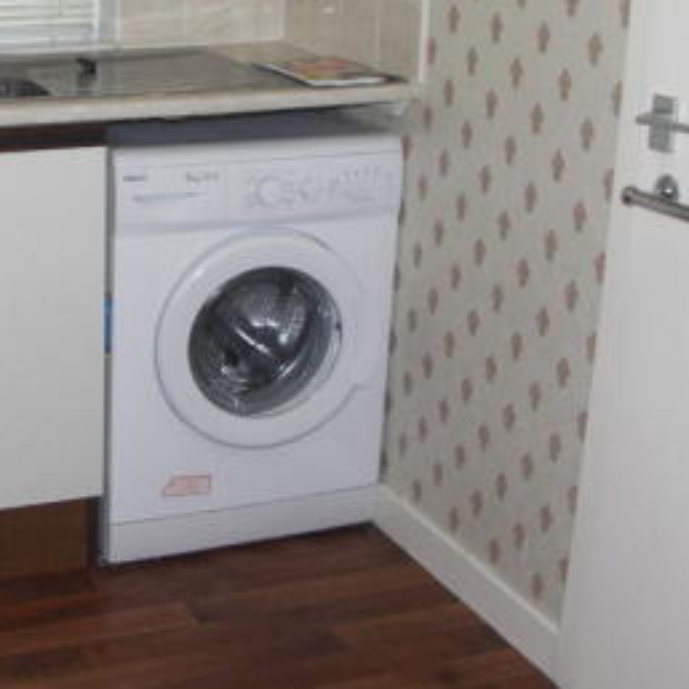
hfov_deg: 28.0
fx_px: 1306
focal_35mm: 58
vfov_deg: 29.4
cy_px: 236
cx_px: 25
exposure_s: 1/50
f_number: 2.8
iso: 125
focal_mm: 7.7
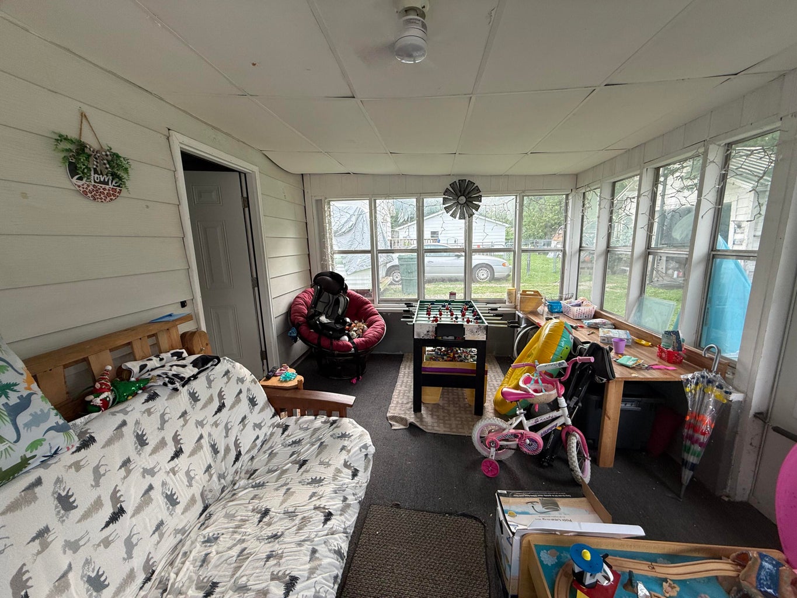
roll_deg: +2.0
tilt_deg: -9.7
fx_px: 322
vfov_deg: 85.7
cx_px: 398
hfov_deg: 102.1
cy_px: 299
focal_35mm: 14
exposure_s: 1/148
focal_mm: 2.22
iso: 64
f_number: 2.2
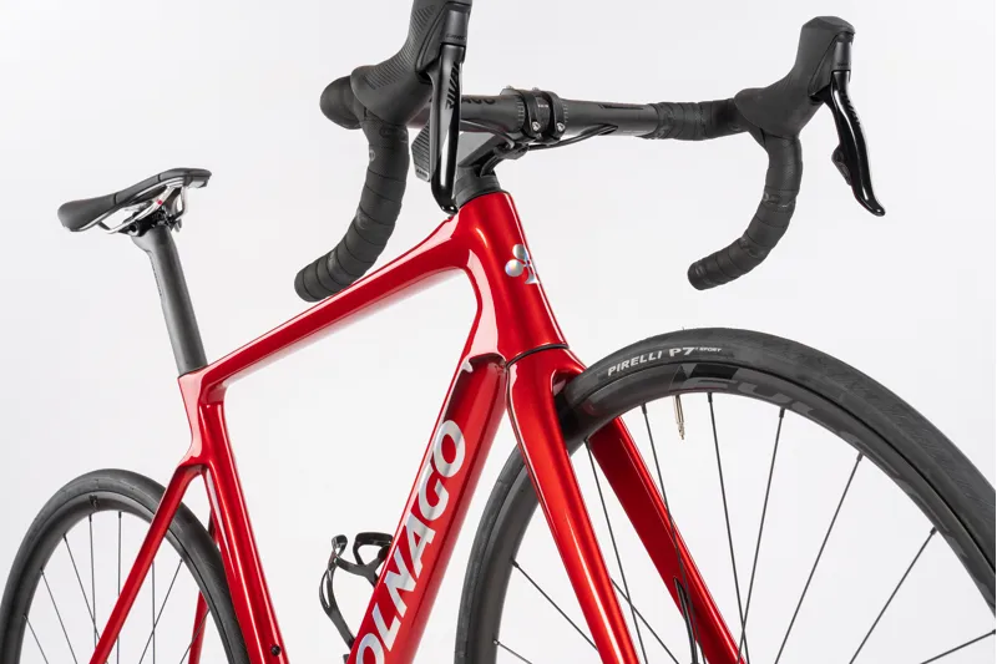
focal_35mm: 70
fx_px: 1938
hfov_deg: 28.8
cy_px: 332
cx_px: 498
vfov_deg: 19.4
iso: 100
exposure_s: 1/160
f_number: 16
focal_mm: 70
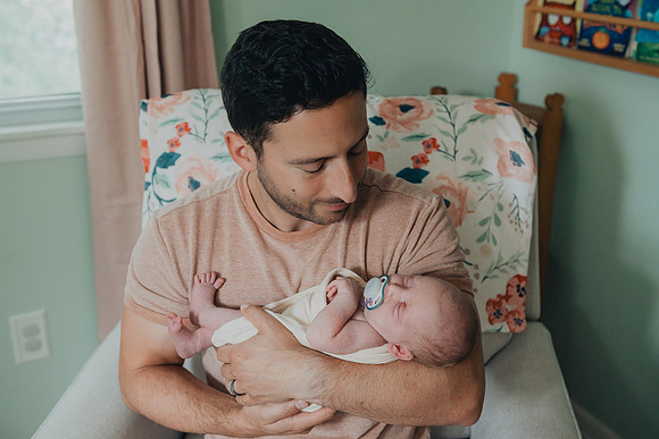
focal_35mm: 47
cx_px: 330
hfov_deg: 42.1
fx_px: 857
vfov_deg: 28.8
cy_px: 220
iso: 3200
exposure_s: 1/100
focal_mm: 45
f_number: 4
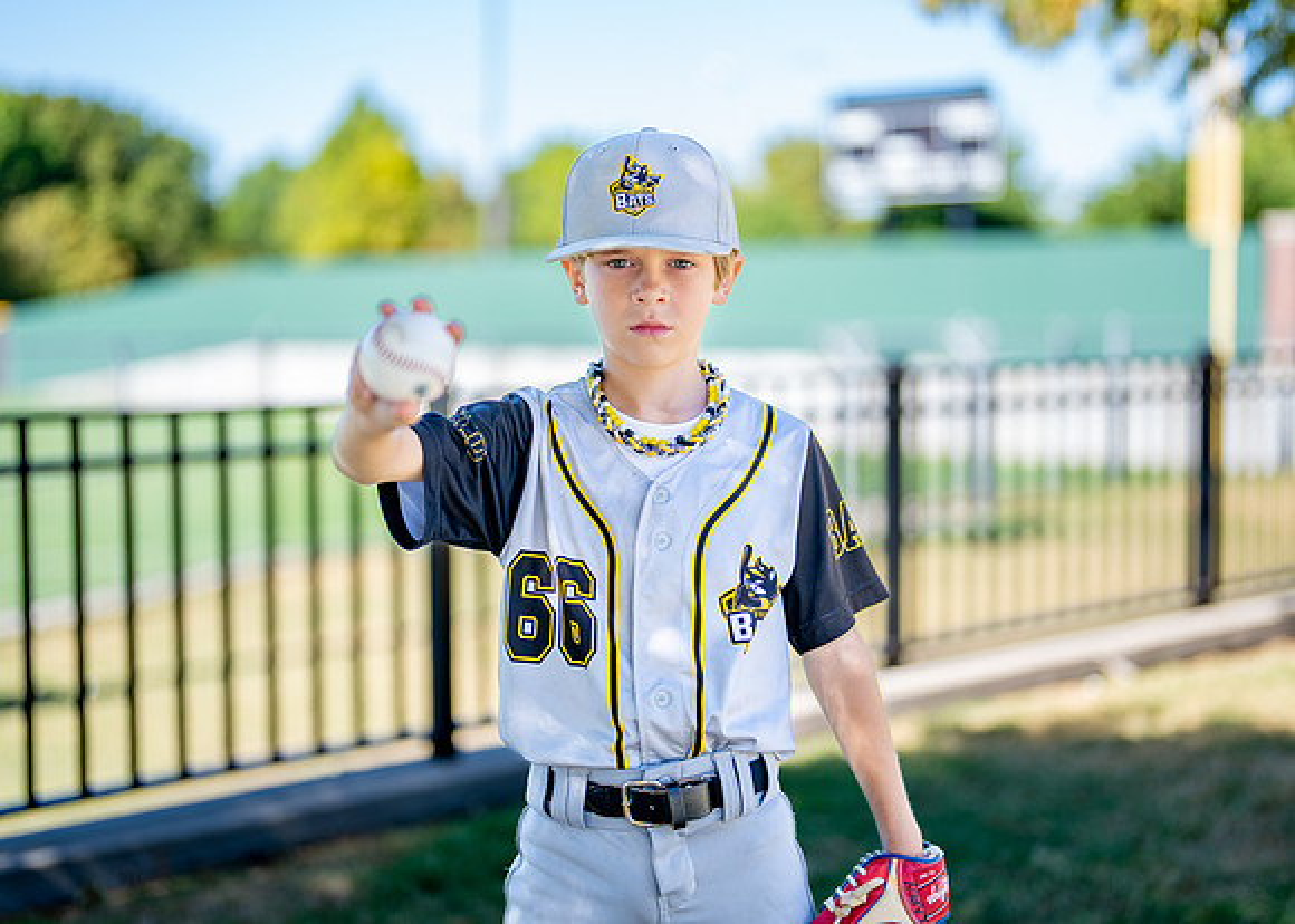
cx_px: 671
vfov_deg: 23.9
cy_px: 425
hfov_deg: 33.0
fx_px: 2187
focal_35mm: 59
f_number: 1.2
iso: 100
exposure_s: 1/2000
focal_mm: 50
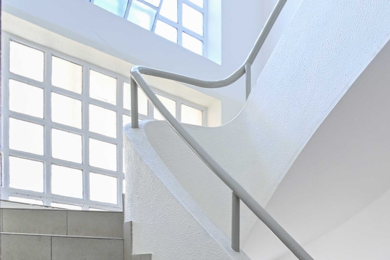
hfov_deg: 39.8
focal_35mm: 40
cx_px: 426
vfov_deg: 30.4
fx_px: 433
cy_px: 275
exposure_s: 1/10
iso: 250
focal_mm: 12
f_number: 8
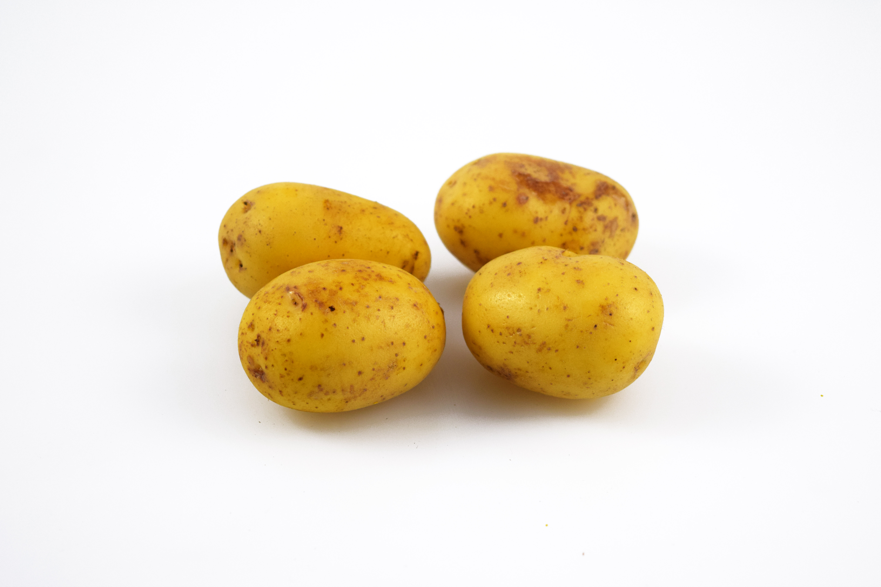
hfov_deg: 24.6
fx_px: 2019
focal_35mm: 82
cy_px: 294
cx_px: 440
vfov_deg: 16.6
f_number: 6.3
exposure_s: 1/160
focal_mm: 55
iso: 400
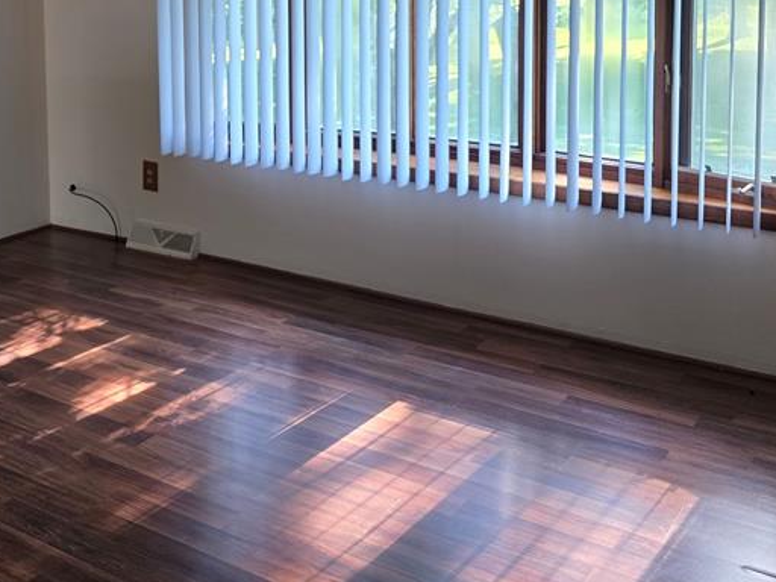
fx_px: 1031
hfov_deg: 40.0
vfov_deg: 29.9
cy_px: 36
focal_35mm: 46
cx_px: 183
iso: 200
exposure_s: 1/120
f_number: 1.7
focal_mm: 6.3
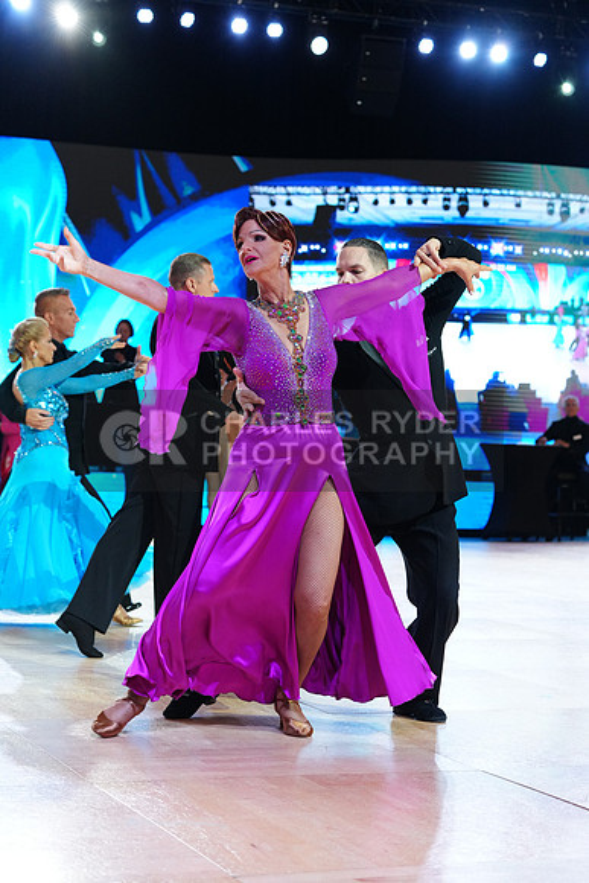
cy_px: 442
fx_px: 1839
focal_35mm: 75
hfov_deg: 18.2
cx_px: 294
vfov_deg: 27.0
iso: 2500
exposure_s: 1/250
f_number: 4
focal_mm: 75
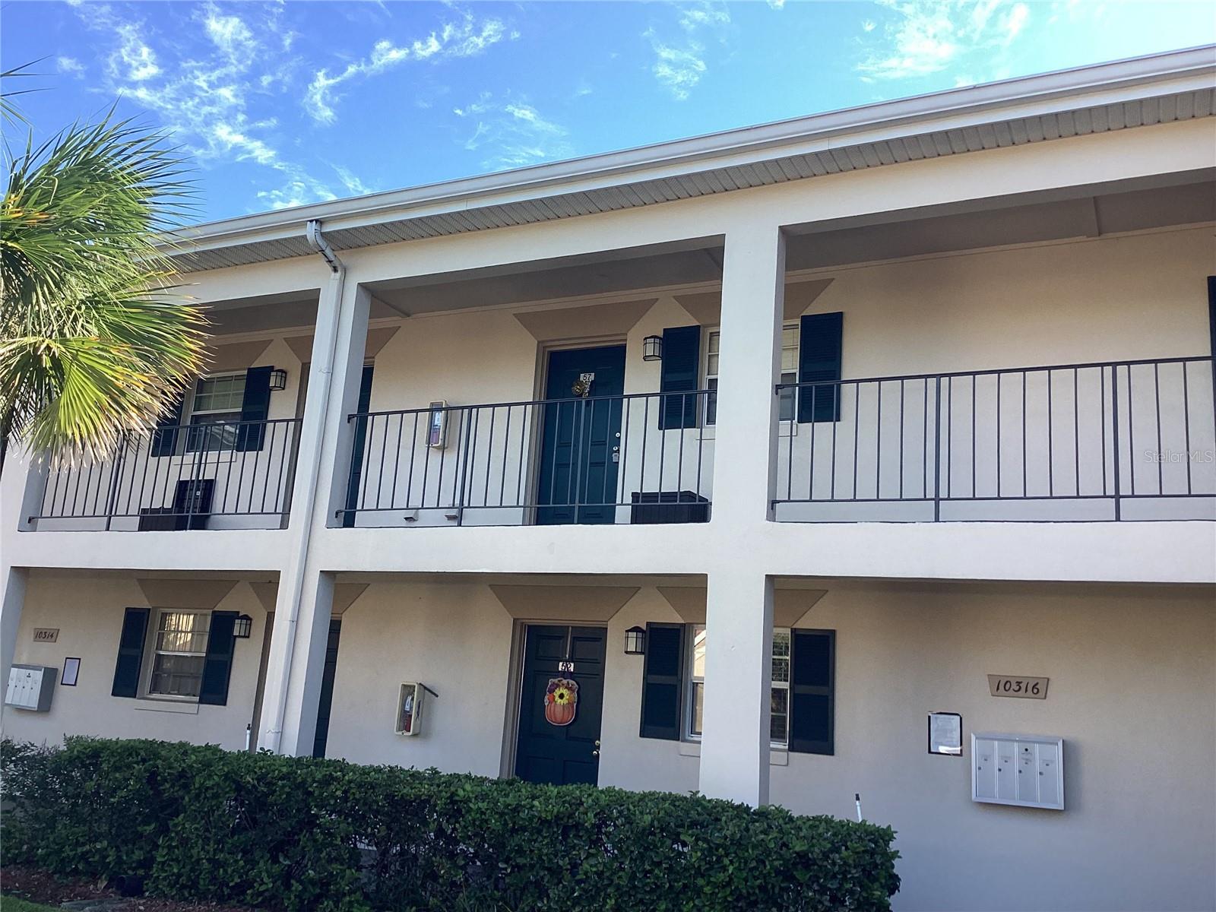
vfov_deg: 45.4
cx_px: 608
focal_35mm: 31
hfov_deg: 58.4
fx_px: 1089
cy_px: 456
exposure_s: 1/331
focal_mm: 3.3
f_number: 2.4
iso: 25
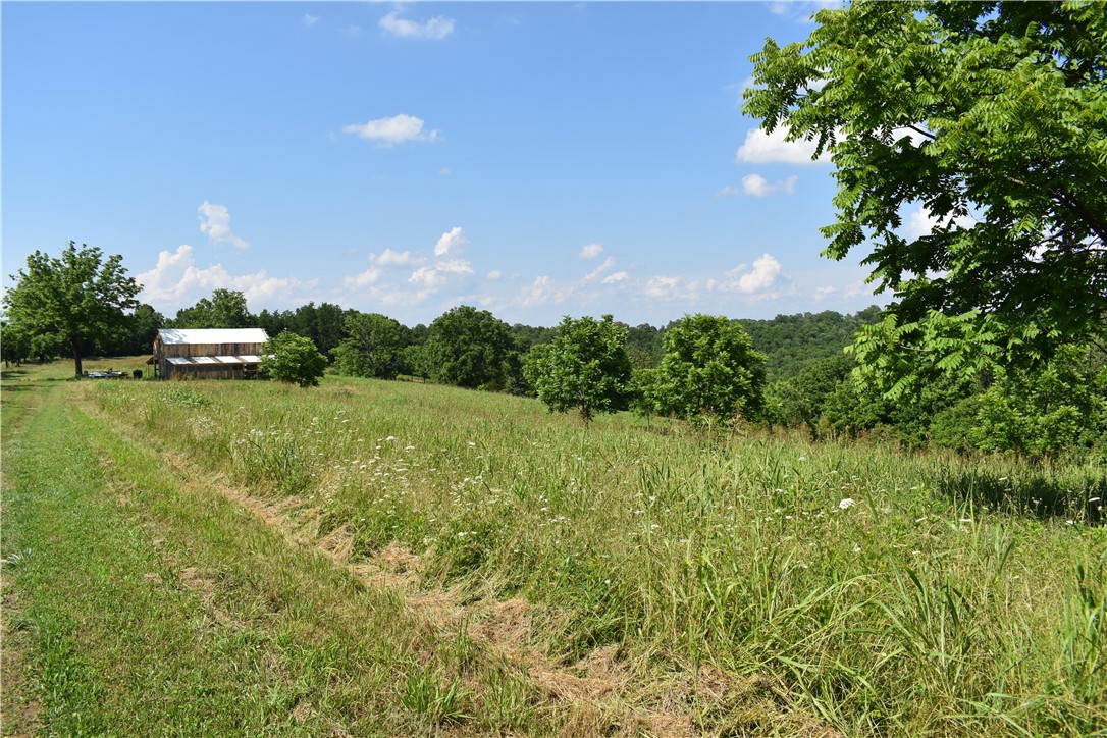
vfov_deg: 47.9
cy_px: 369
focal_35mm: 27
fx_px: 830
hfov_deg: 67.4
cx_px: 554
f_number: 8
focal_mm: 18
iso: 100
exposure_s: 1/250
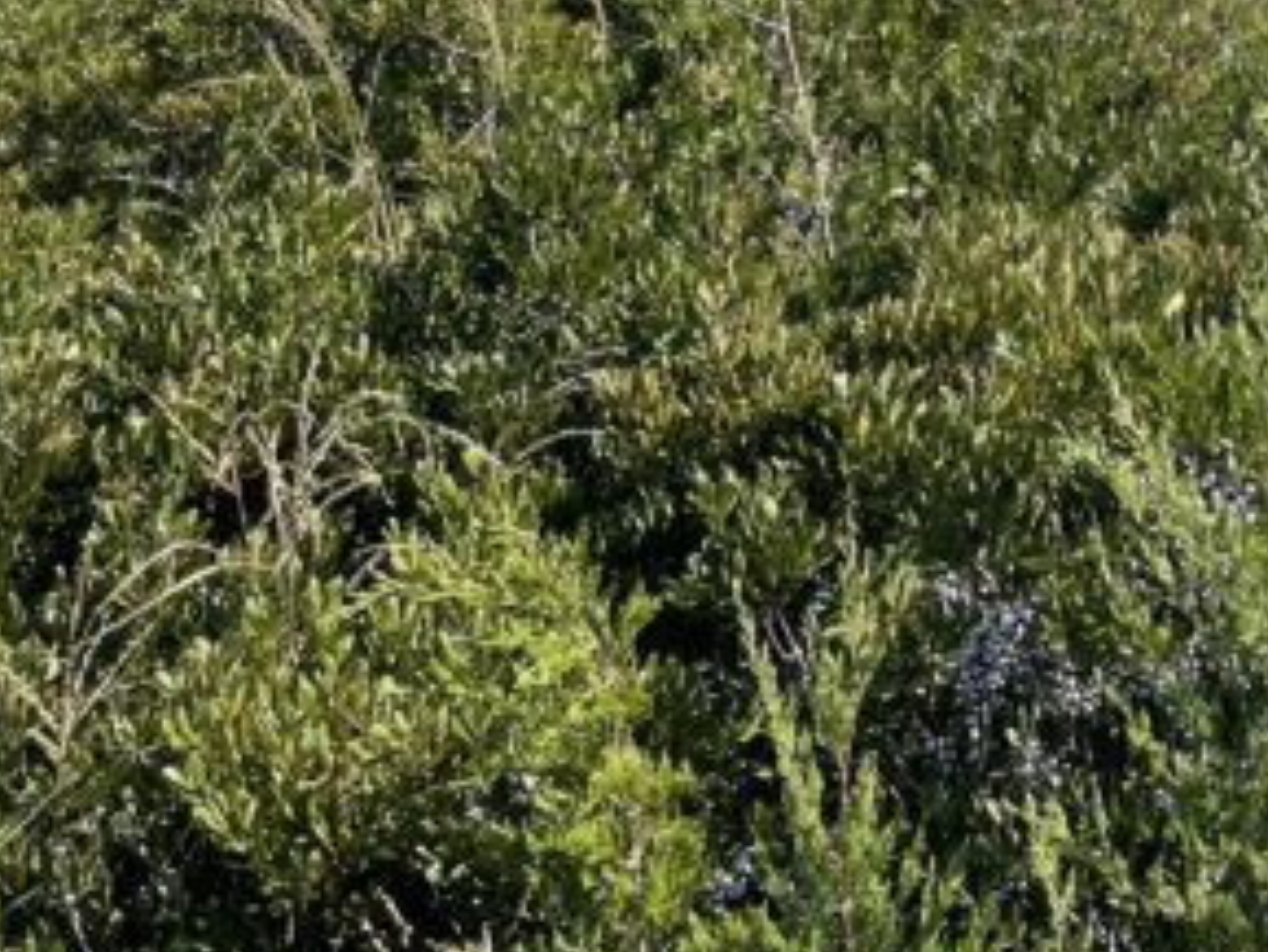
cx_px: 1501
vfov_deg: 14.5
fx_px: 3371
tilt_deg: +1.5
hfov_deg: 20.0
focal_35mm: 92
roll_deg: +0.8
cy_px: -671
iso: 32
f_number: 1.6
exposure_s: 1/4831
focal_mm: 4.2
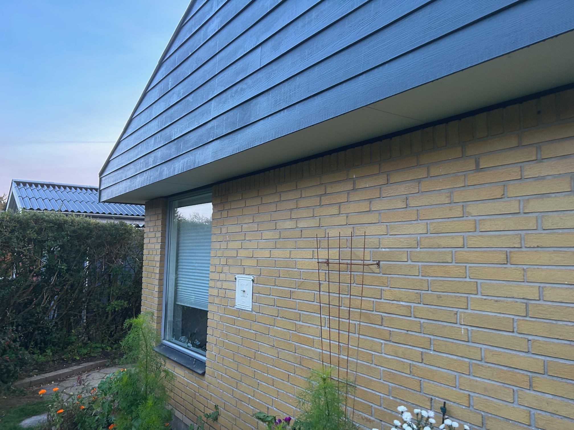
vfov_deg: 53.1
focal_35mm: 26
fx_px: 431
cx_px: 287
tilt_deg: +4.7
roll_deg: +0.3
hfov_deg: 67.3
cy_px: 215
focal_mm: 5.7
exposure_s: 1/50
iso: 100
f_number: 1.5
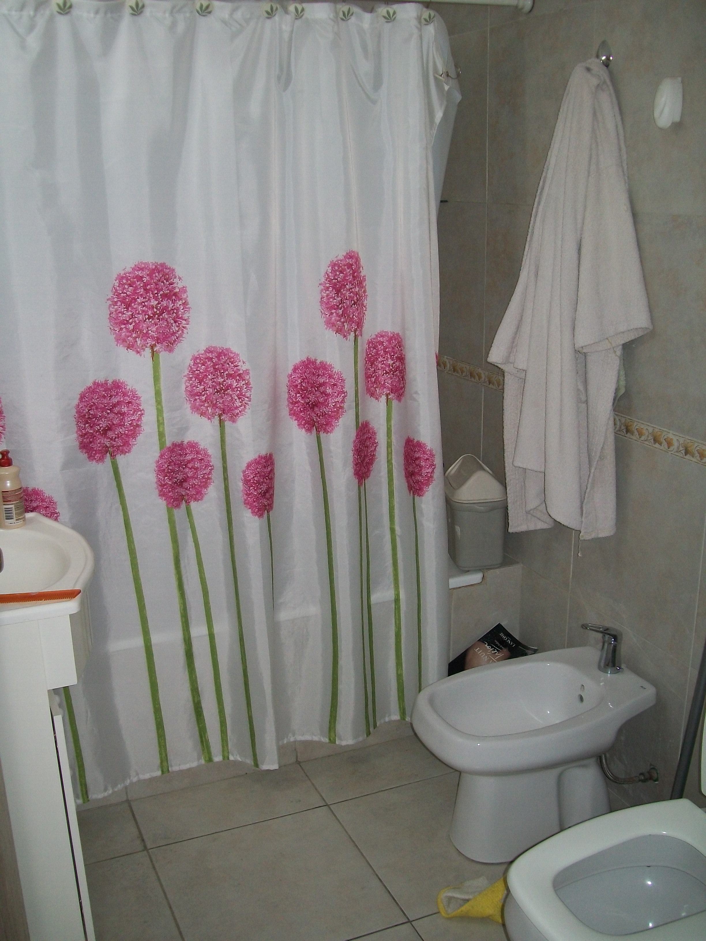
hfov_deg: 39.7
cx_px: 353
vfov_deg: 51.4
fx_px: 979
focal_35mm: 36
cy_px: 470
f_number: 2.7
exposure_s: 1/30
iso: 80
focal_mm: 6
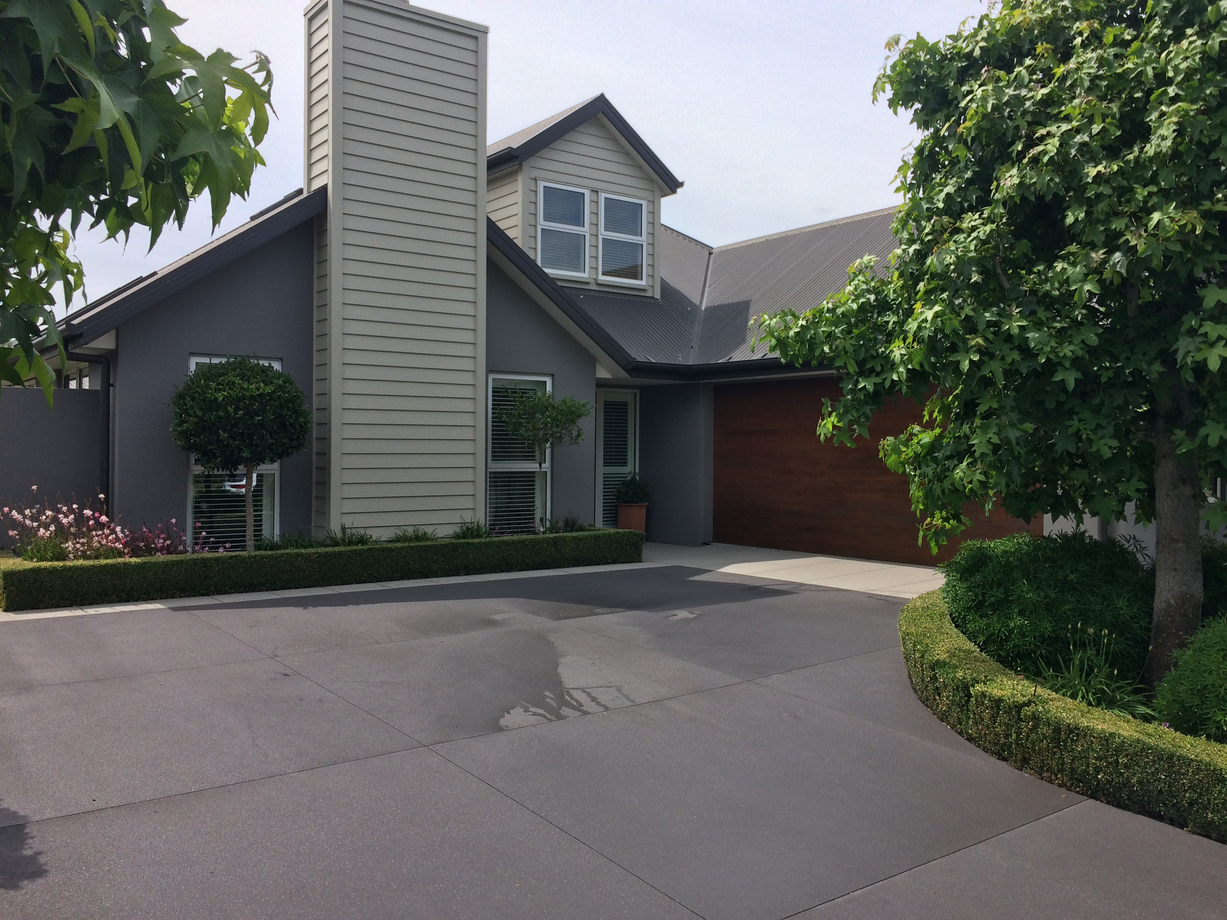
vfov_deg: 48.2
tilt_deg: -0.2
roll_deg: +0.4
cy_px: 460
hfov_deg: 61.7
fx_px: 1028
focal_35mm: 29
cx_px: 614
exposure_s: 1/1786
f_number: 2.2
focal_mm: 4.15
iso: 32
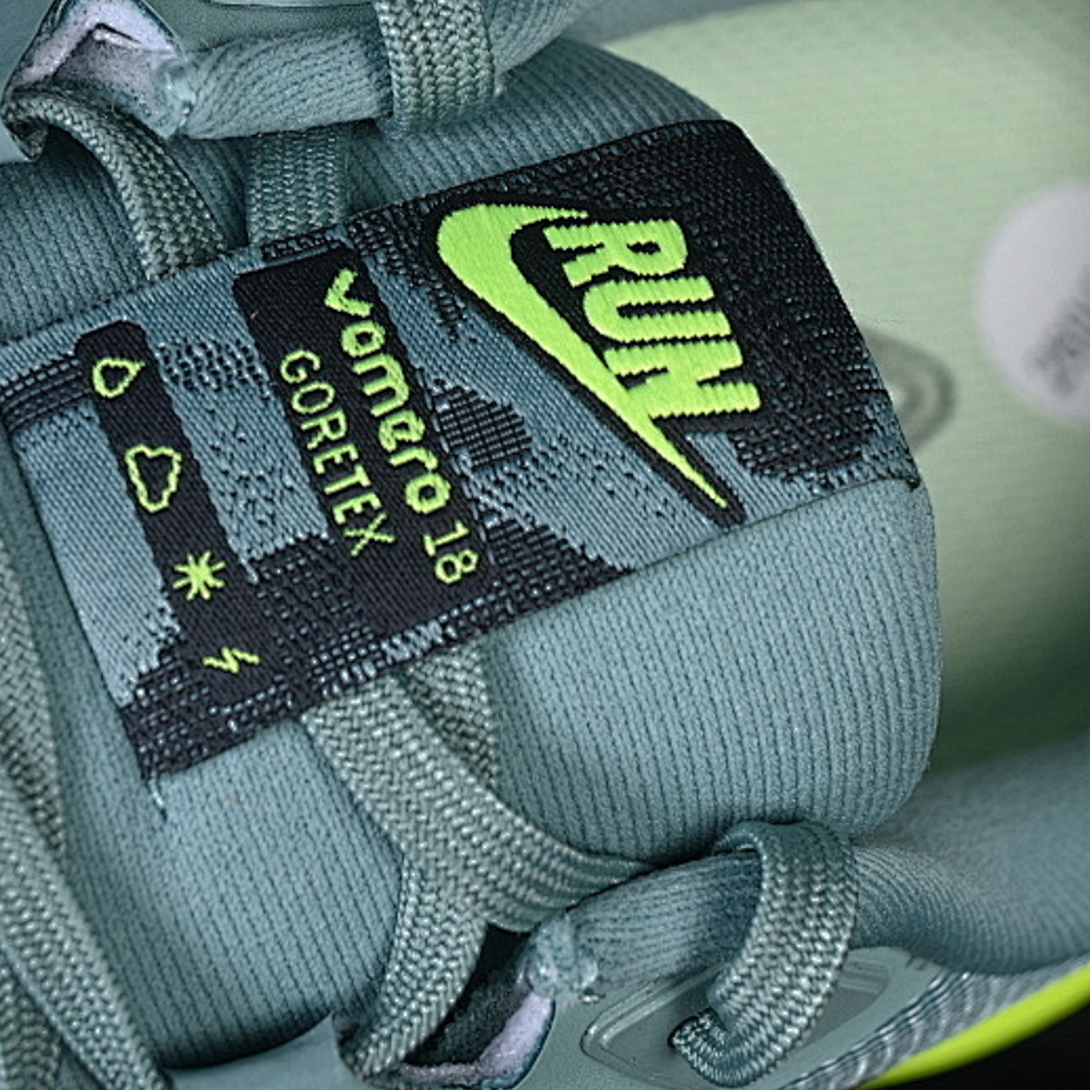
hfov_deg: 13.1
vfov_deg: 13.1
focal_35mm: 133
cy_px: 499
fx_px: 4738
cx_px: 511
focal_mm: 50
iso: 160
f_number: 7.1
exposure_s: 1/80
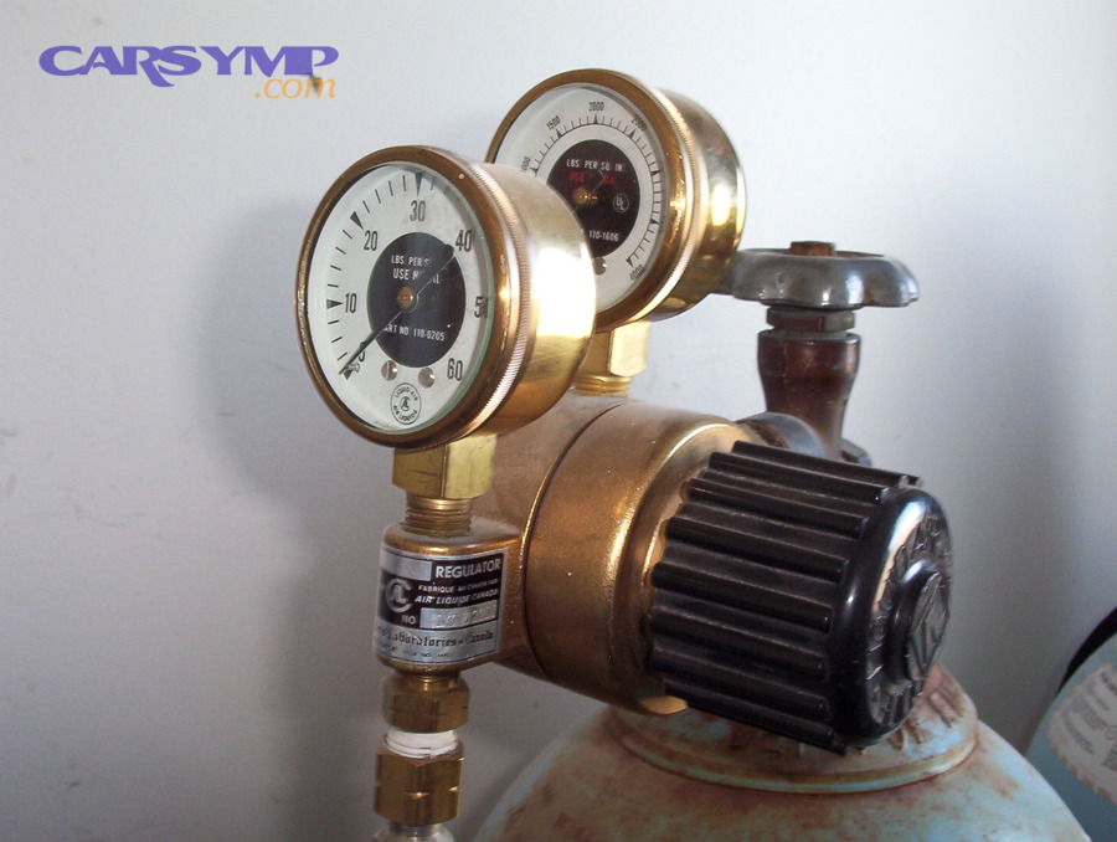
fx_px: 1260
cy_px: 421
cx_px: 558
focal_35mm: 39
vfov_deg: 36.9
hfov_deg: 47.8
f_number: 4.5
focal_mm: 6
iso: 140
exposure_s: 1/30
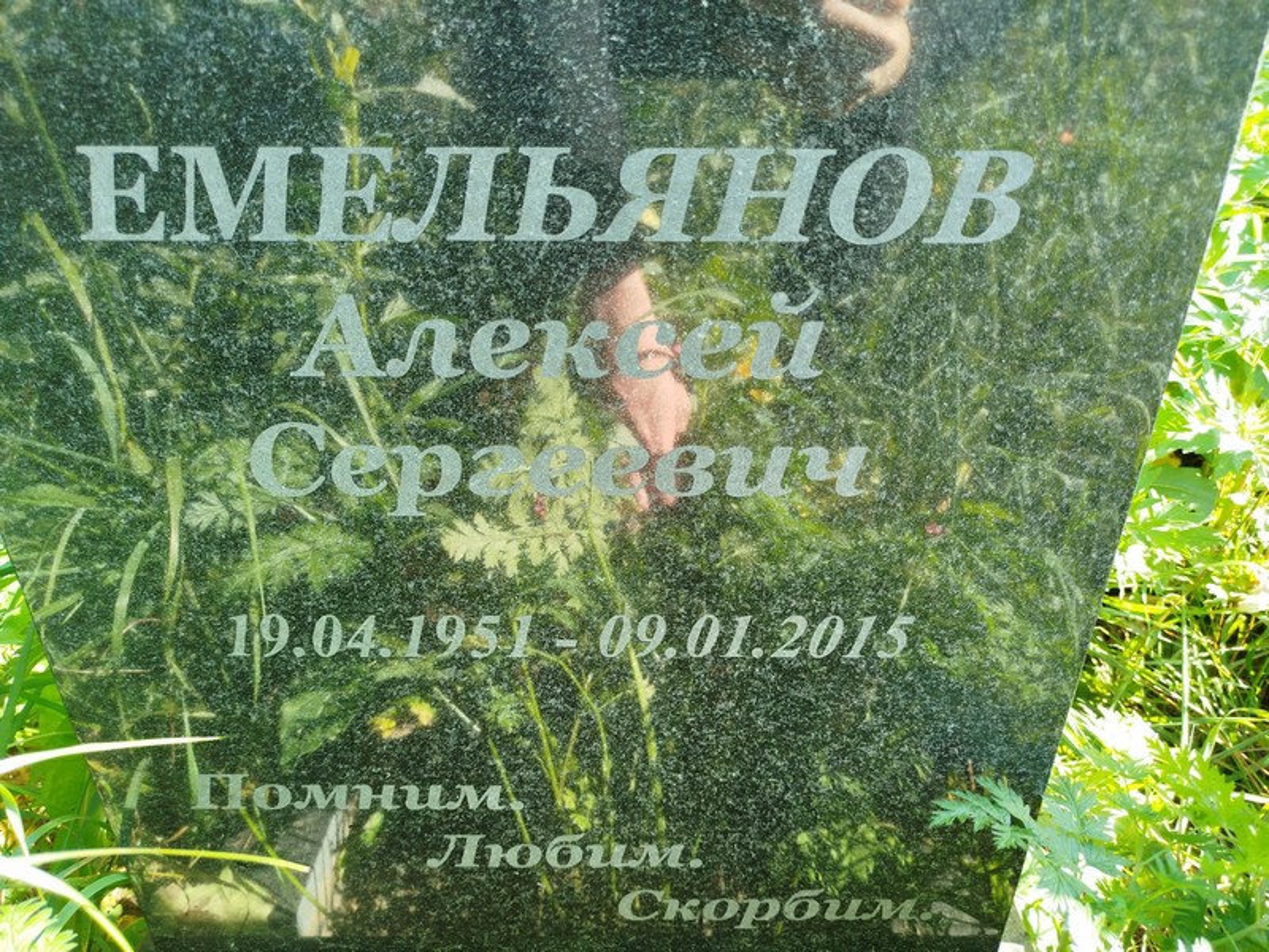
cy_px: 476
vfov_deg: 56.8
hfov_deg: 71.6
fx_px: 880
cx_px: 634
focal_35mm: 24
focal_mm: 5.31
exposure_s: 1/100
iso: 80
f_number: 1.7
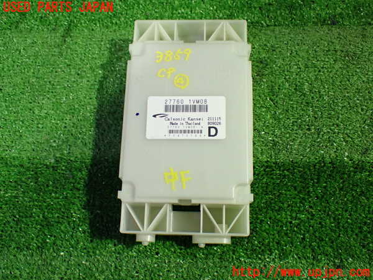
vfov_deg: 37.7
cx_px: 186
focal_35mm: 38
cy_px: 140
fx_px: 409
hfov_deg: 49.0
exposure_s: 1/40
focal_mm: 6.83
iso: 800
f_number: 2.7
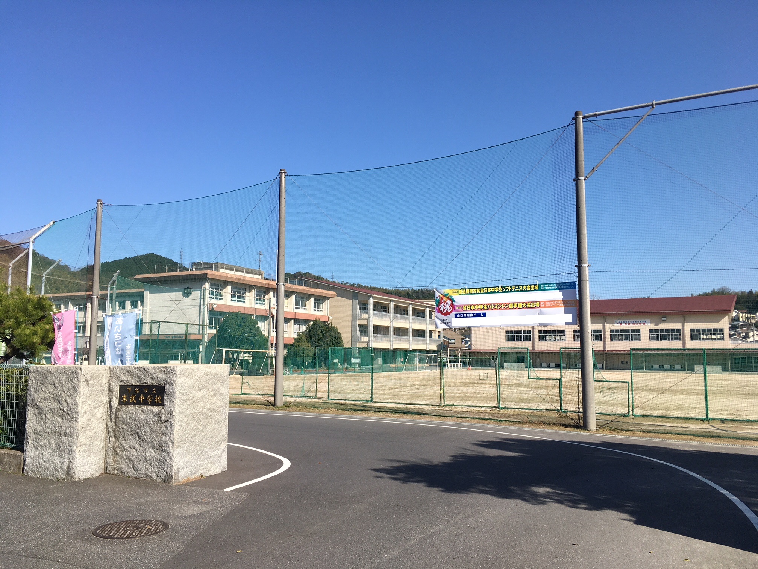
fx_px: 635
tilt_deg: +6.4
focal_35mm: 29
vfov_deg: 48.2
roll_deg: -1.2
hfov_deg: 61.7
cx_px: 379
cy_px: 284
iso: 25
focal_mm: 4.15
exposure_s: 1/1570
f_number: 2.2
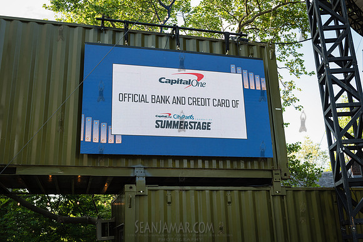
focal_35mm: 38
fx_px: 383
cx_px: 182
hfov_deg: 50.7
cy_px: 121
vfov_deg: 35.1
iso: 200
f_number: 4.5
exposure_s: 1/125
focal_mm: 38
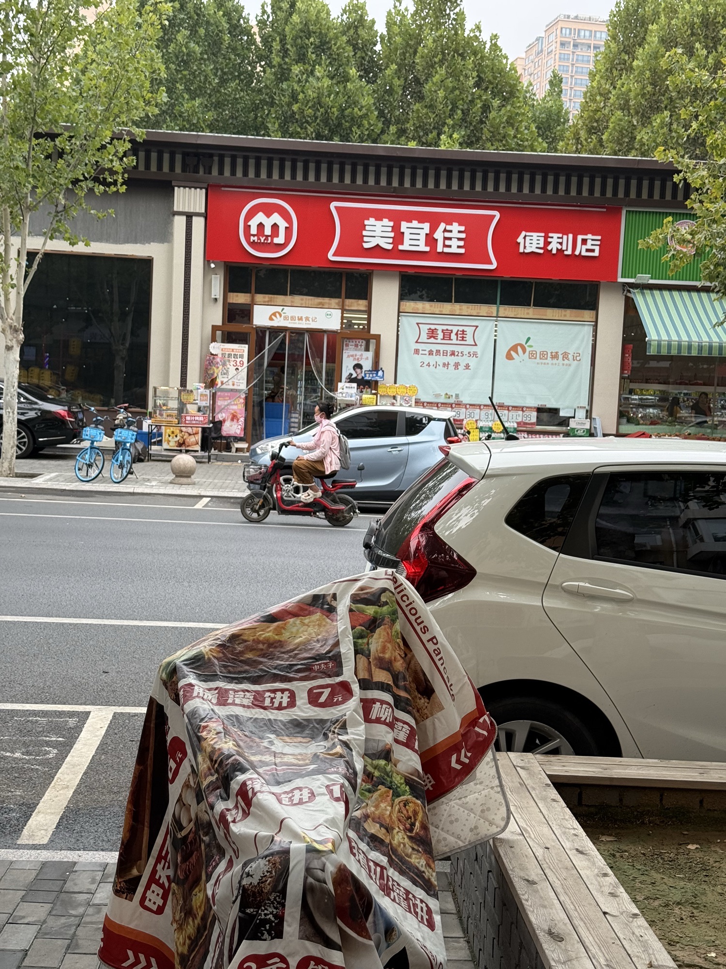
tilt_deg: -3.7
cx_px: 363
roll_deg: -3.6
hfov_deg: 30.3
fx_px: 1342
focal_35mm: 48
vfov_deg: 39.7
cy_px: 484
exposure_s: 1/906
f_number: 1.78
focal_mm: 6.76
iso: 64
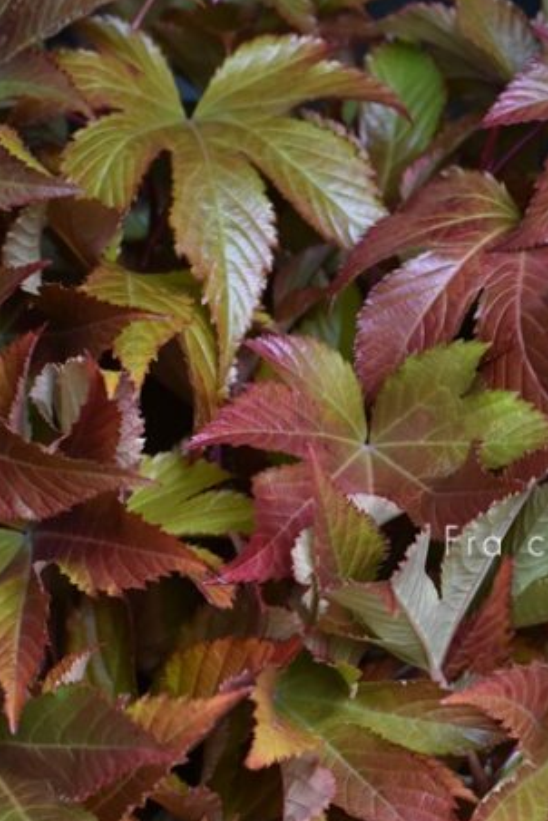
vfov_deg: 17.8
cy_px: 768
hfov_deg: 12.1
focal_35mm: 113
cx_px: 242
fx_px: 2580
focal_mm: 50
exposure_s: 1/160
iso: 2500
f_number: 5.6
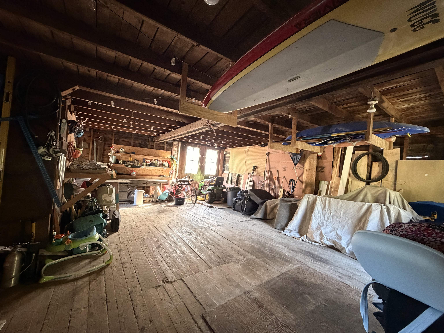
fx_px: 180
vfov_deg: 85.7
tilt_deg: +1.5
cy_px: 166
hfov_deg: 102.1
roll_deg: -3.4
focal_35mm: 14
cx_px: 222
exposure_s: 1/60
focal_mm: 2.22
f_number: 2.2
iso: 1000
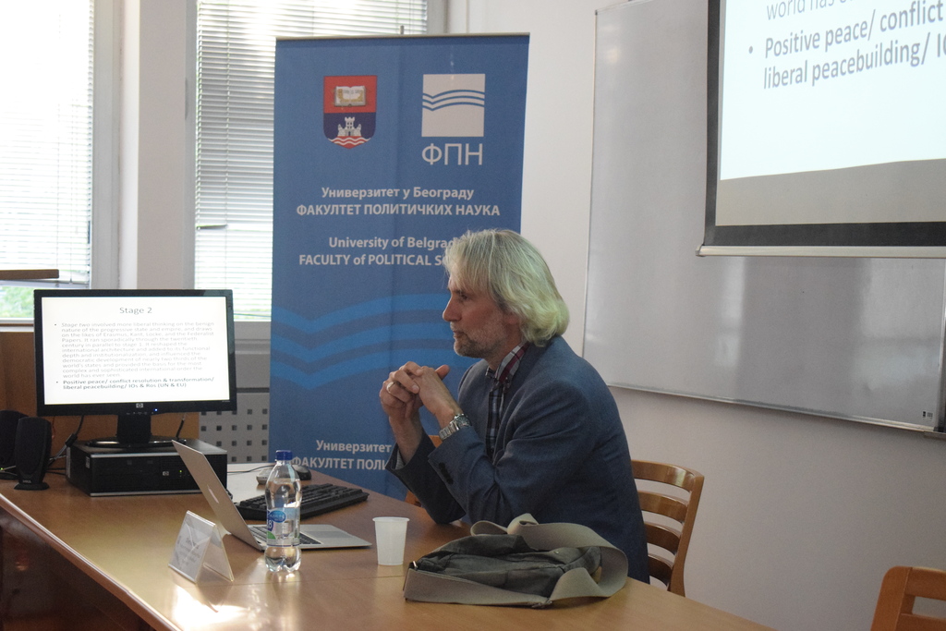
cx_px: 473
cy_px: 316
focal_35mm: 72
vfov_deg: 18.9
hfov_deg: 28.1
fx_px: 1892
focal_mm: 48
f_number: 5.3
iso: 5000
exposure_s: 1/200
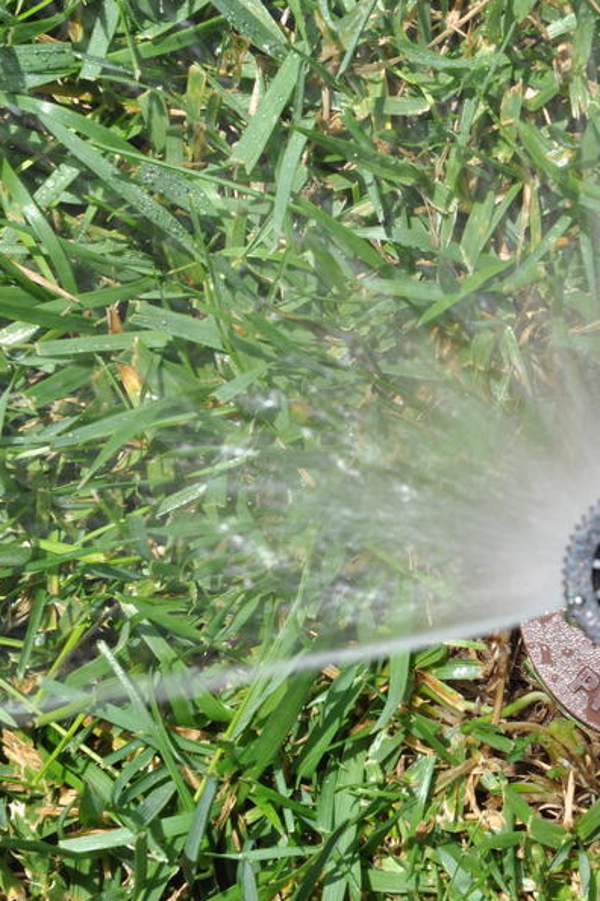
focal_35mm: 109
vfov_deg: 18.8
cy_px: 449
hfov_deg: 12.4
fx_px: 2725
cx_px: 664
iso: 500
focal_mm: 48
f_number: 16
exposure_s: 1/160
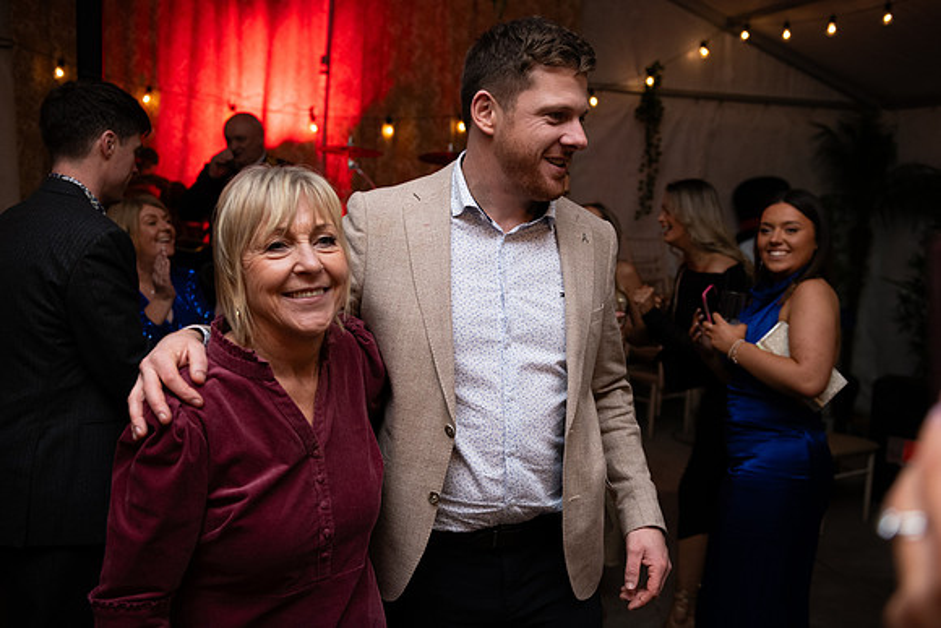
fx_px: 941
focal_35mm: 36
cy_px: 314
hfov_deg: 53.1
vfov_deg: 36.9
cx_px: 470
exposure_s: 1/160
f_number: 3.5
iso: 800
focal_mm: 36
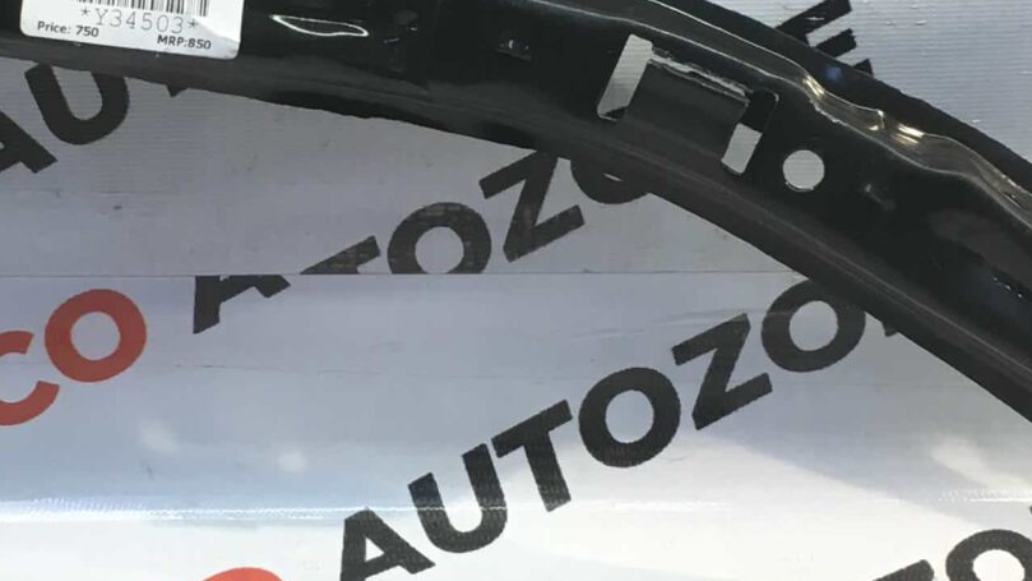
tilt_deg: -25.8
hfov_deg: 21.2
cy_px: 192
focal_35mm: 100
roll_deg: +0.5
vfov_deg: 12.1
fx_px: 2736
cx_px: 284
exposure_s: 1/33
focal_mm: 4.15
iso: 64
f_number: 2.2
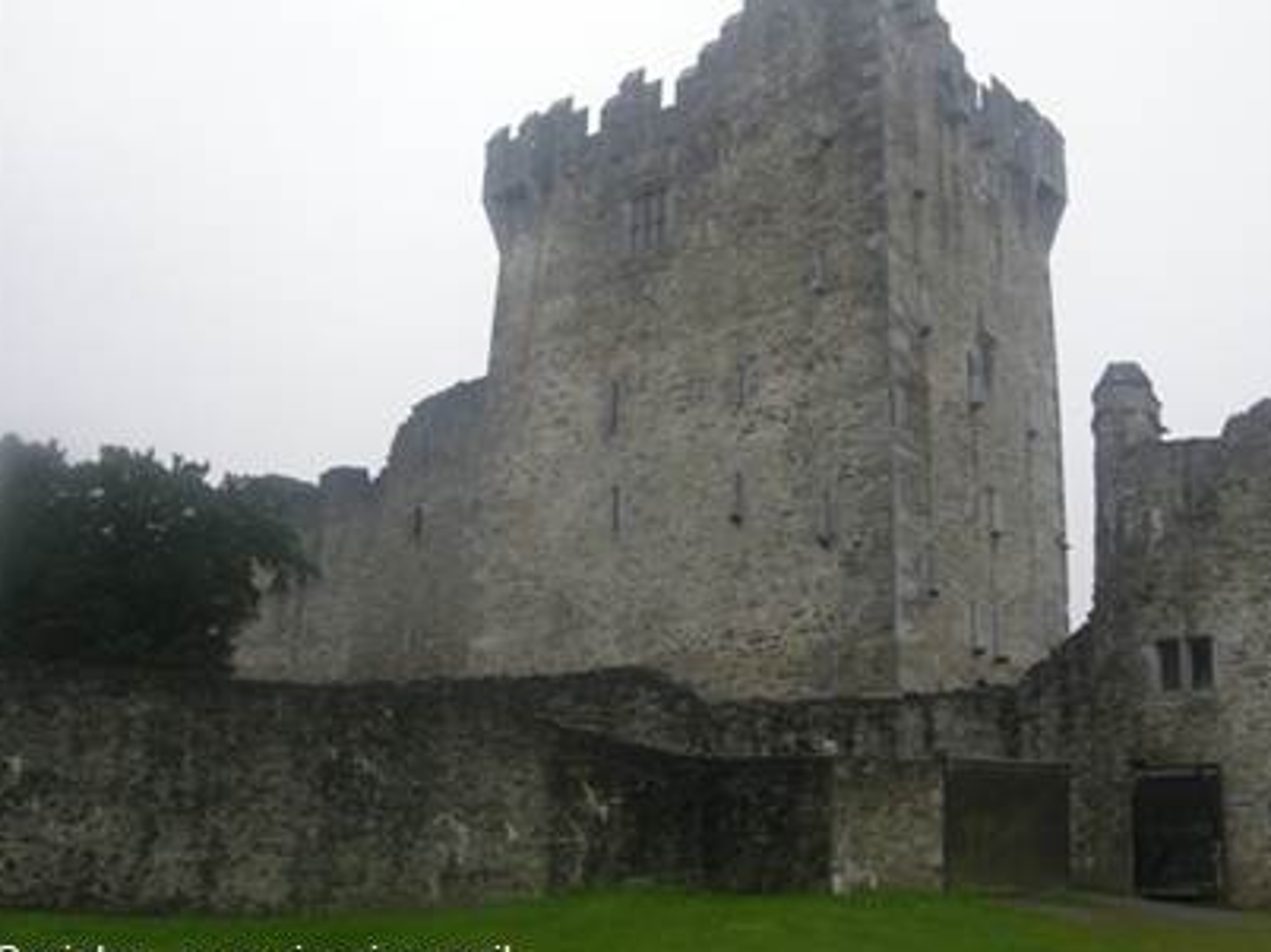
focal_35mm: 43
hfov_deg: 43.7
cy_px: 414
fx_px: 1578
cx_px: 737
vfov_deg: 33.5
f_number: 4.8
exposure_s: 1/177
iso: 64
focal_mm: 7.5
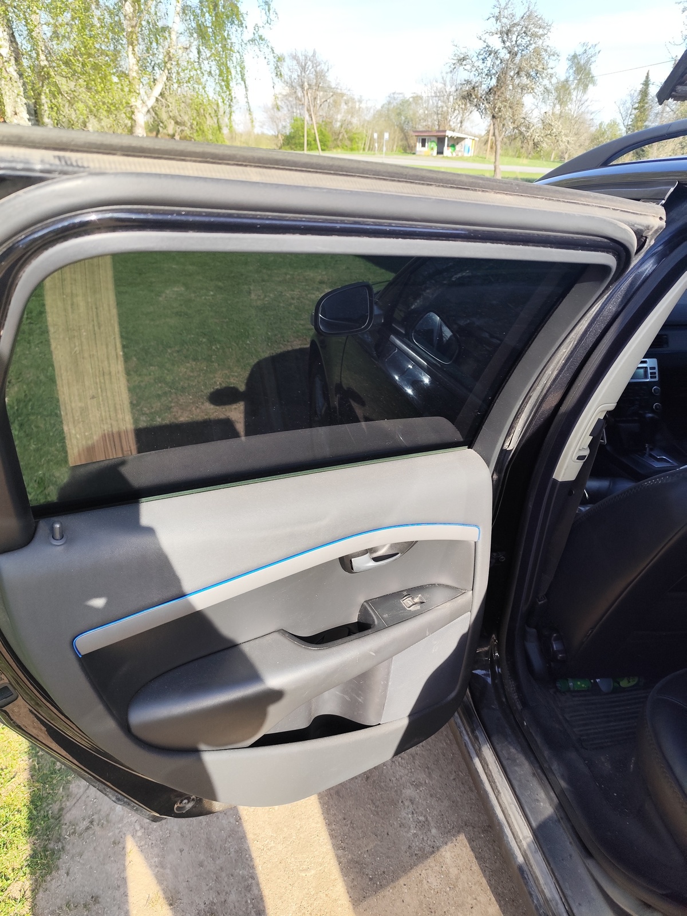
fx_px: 609
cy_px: 458
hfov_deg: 58.9
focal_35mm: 23
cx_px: 344
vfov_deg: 73.9
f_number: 1.65
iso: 50
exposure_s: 1/292
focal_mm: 6.19
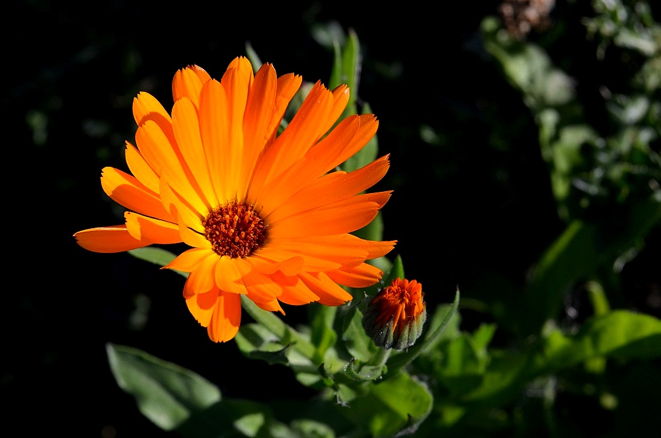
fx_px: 2198
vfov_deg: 11.4
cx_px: 330
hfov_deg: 17.1
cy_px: 219
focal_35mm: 120
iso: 200
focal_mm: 80
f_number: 11
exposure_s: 1/350
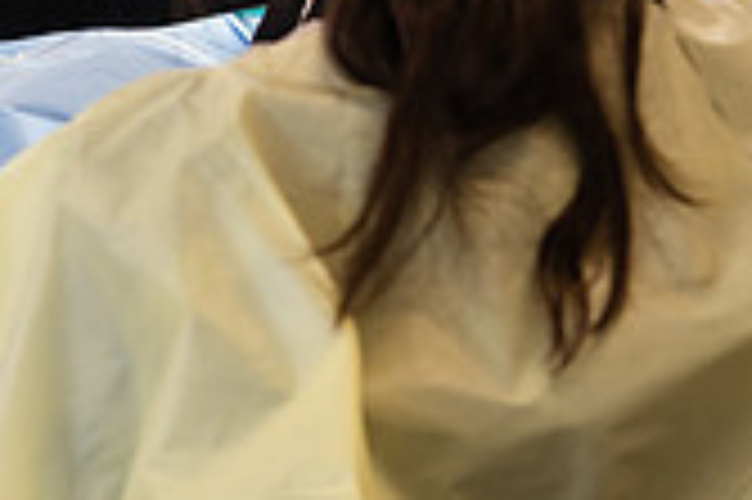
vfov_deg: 8.1
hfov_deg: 11.7
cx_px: -432
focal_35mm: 167
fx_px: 3485
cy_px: -133
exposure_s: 1/200
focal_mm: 48
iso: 500
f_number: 4.5
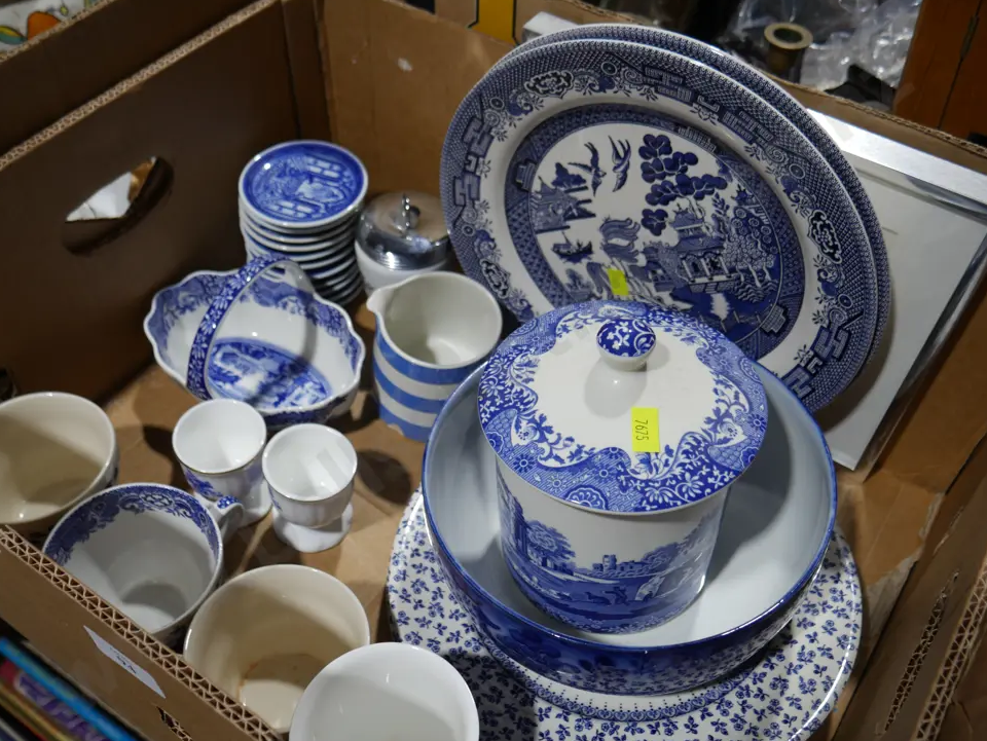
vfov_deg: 44.2
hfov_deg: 56.8
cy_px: 386
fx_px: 913
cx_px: 480
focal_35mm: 32
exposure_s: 1/125
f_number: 3.6
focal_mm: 15
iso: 200
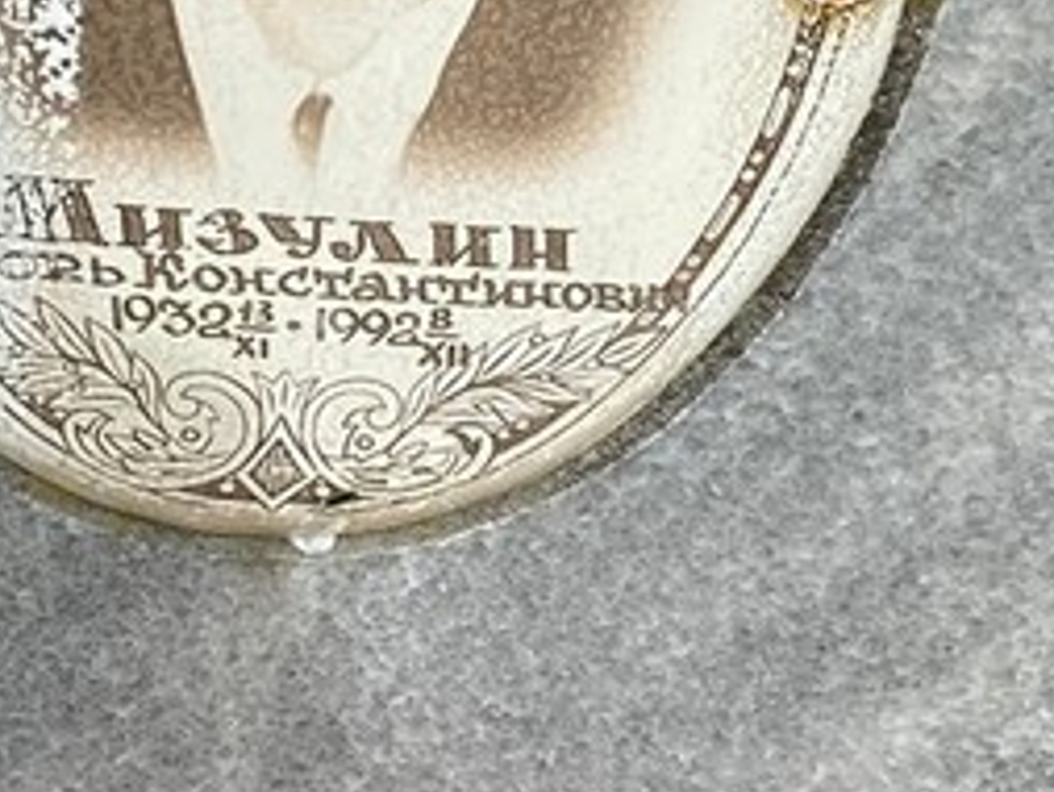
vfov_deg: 10.0
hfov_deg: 13.3
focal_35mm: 148
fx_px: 4508
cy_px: 267
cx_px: 450
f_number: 1.8
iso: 32
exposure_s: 1/1484
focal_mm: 4.25
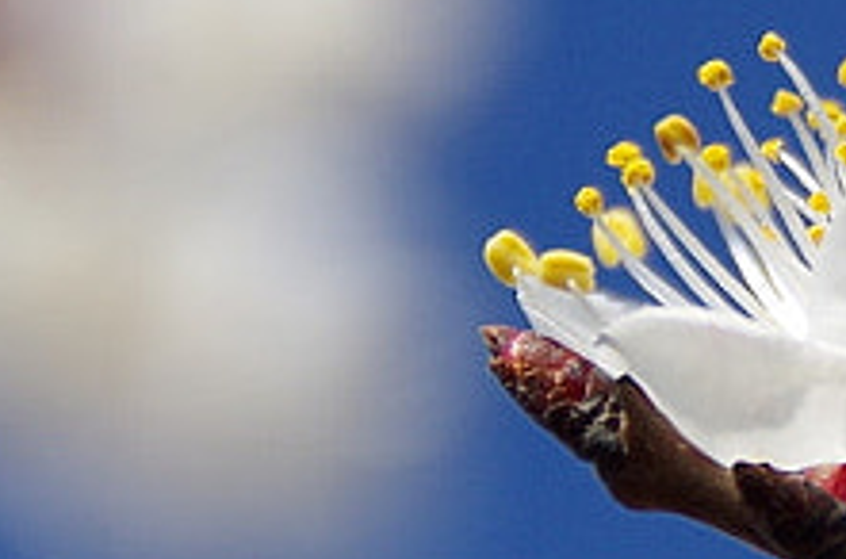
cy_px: 588
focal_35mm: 543
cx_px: 1294
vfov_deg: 2.5
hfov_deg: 3.8
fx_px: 12724
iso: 100
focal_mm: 50
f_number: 4
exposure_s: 1/800
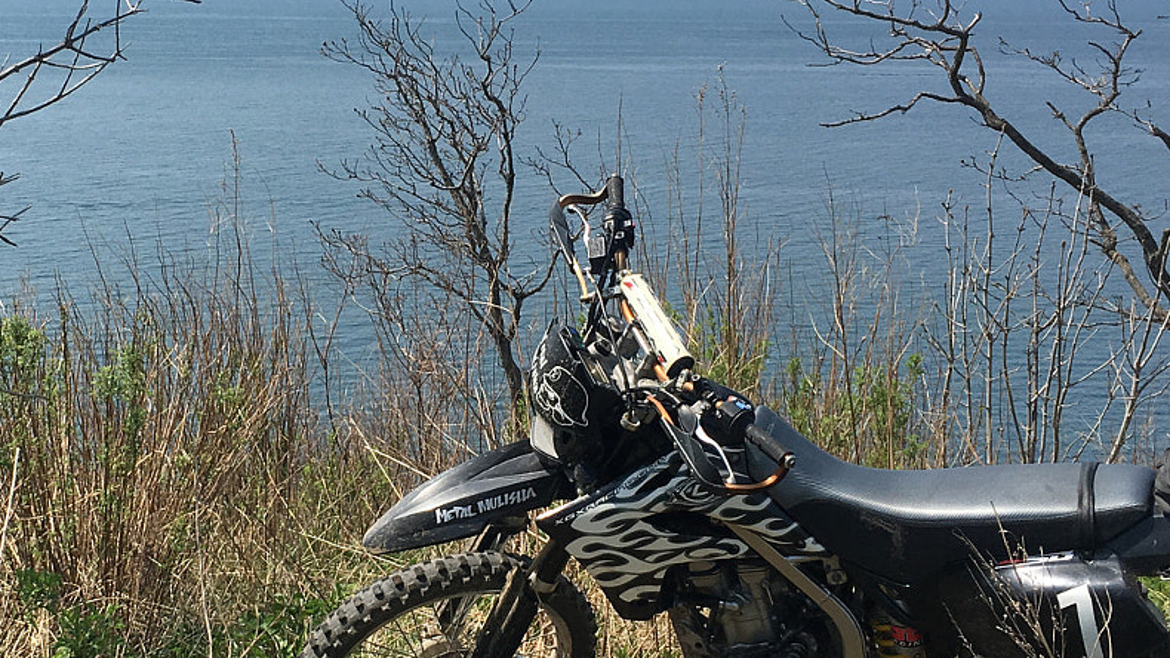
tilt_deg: -9.5
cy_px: 335
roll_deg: +0.1
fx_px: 1985
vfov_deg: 18.8
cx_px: 339
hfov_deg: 32.4
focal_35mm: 64
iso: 25
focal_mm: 4.15
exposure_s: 1/1832
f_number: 2.2
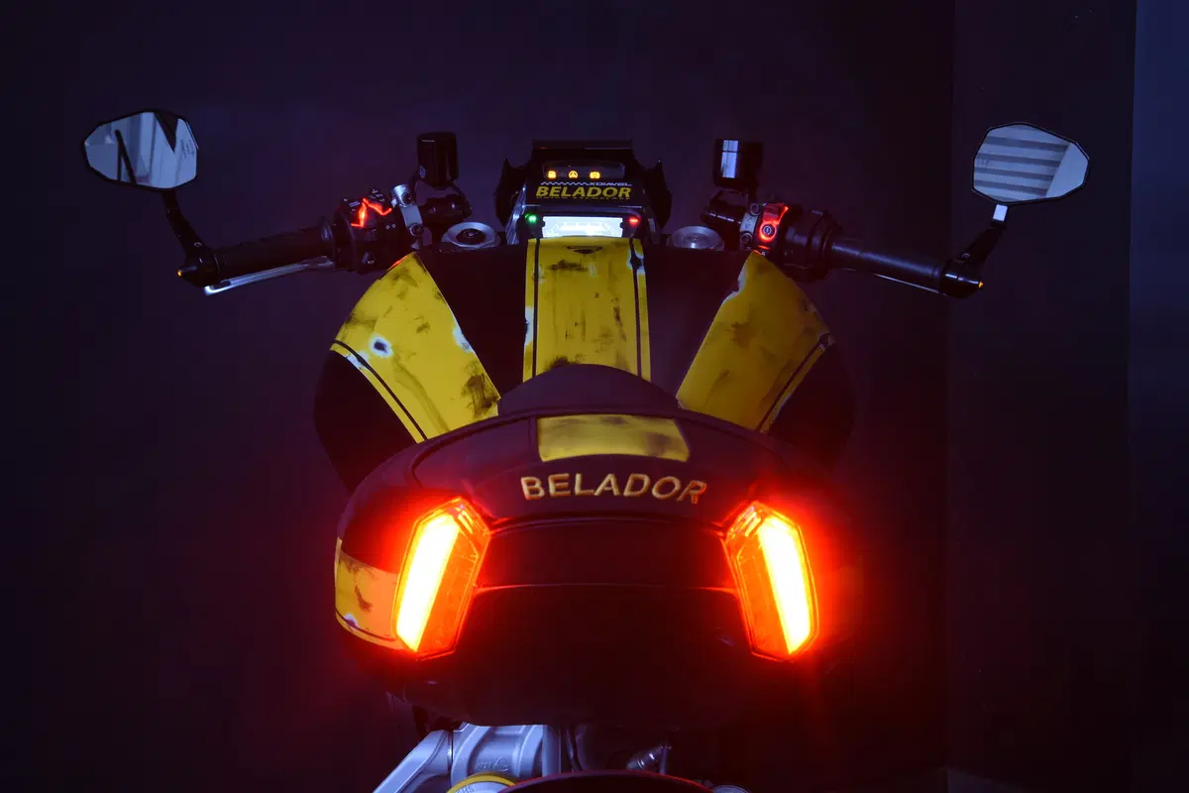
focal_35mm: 82
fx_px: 2725
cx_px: 594
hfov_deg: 24.6
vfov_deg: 16.6
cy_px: 396
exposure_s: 4
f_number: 13
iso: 200
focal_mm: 55
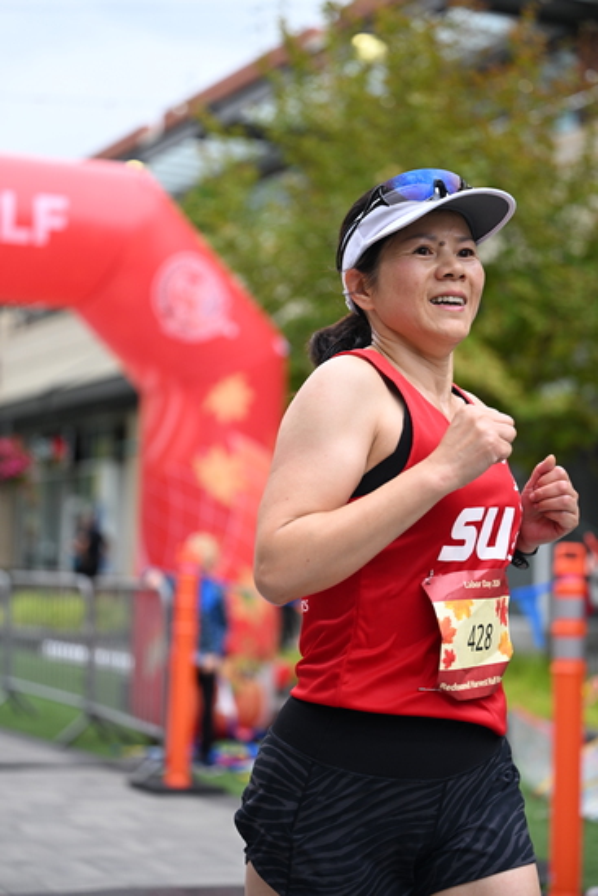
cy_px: 448
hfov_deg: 19.5
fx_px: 1743
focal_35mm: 70
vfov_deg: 28.8
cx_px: 299
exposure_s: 1/2000
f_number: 2.8
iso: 640
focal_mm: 70
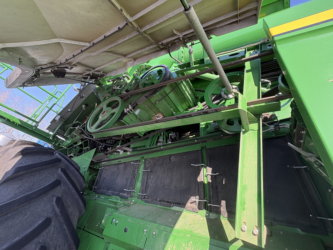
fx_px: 154
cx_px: 171
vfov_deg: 77.9
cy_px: 112
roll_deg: -20.0
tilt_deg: +29.1
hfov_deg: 94.5
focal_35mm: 16
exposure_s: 1/183
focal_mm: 2.22
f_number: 2.2
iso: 64
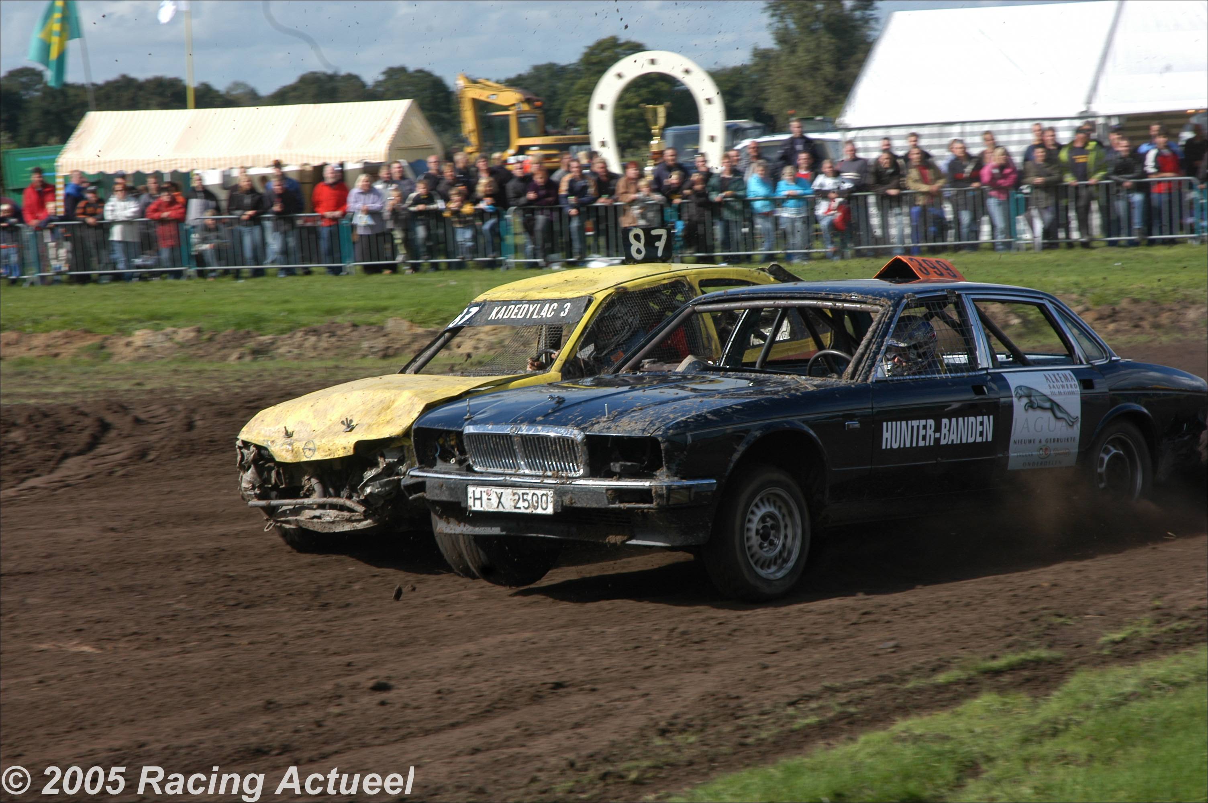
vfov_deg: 13.0
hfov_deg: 19.5
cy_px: 402
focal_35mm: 105
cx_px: 604
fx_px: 3520
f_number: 9
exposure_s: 1/320
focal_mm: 70
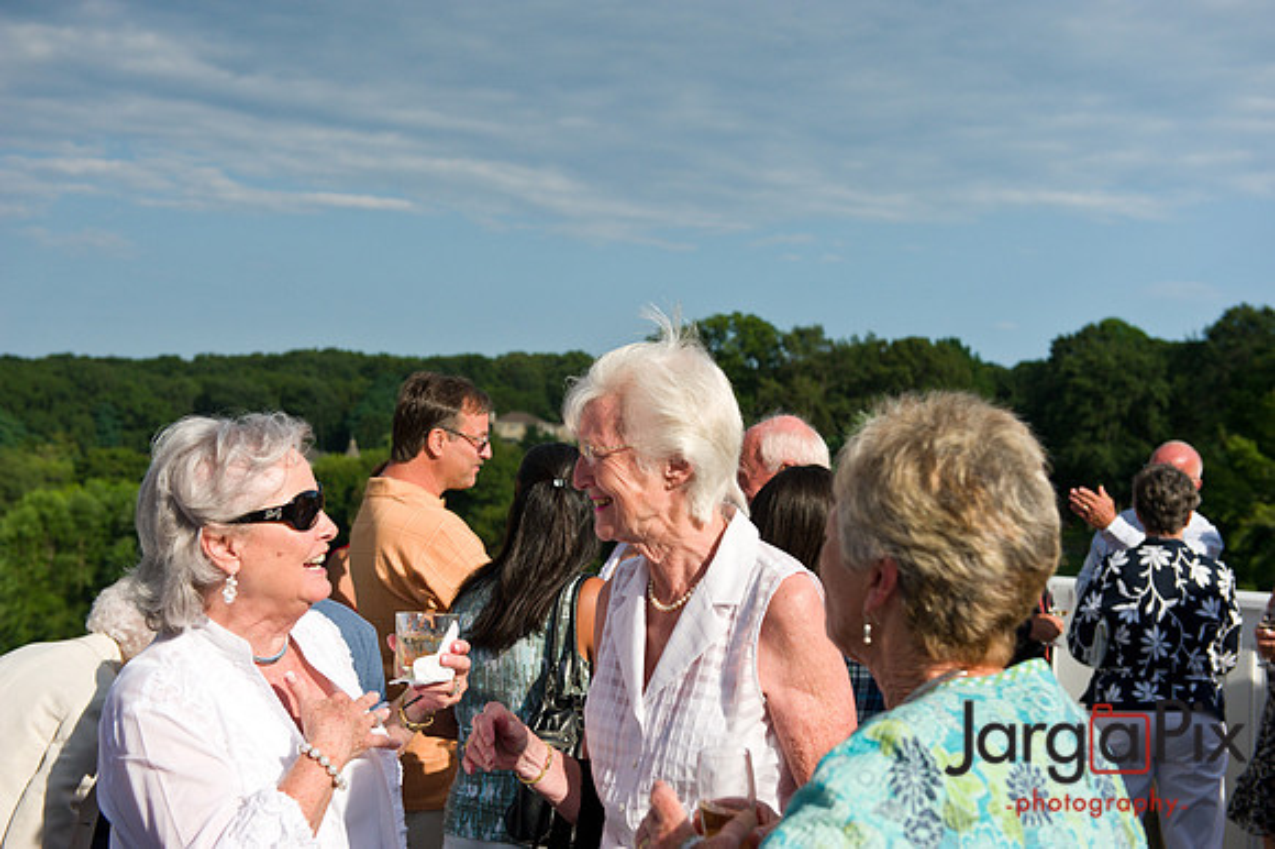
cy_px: 424
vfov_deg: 28.0
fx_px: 1699
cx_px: 638
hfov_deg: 41.1
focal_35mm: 48
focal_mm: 48
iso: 400
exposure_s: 1/3200
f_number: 5
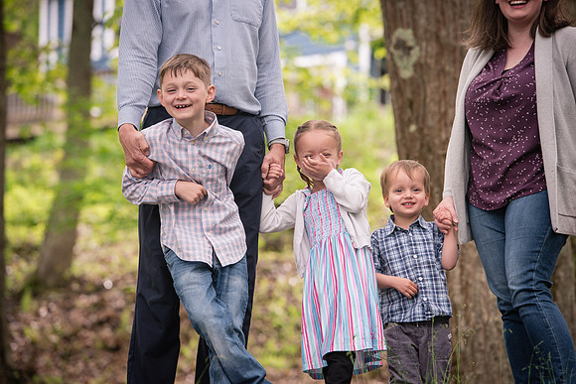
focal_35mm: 175
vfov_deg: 7.9
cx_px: 288
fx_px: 2801
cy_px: 192
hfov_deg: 11.7
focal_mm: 175
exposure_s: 1/400
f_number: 5
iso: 640
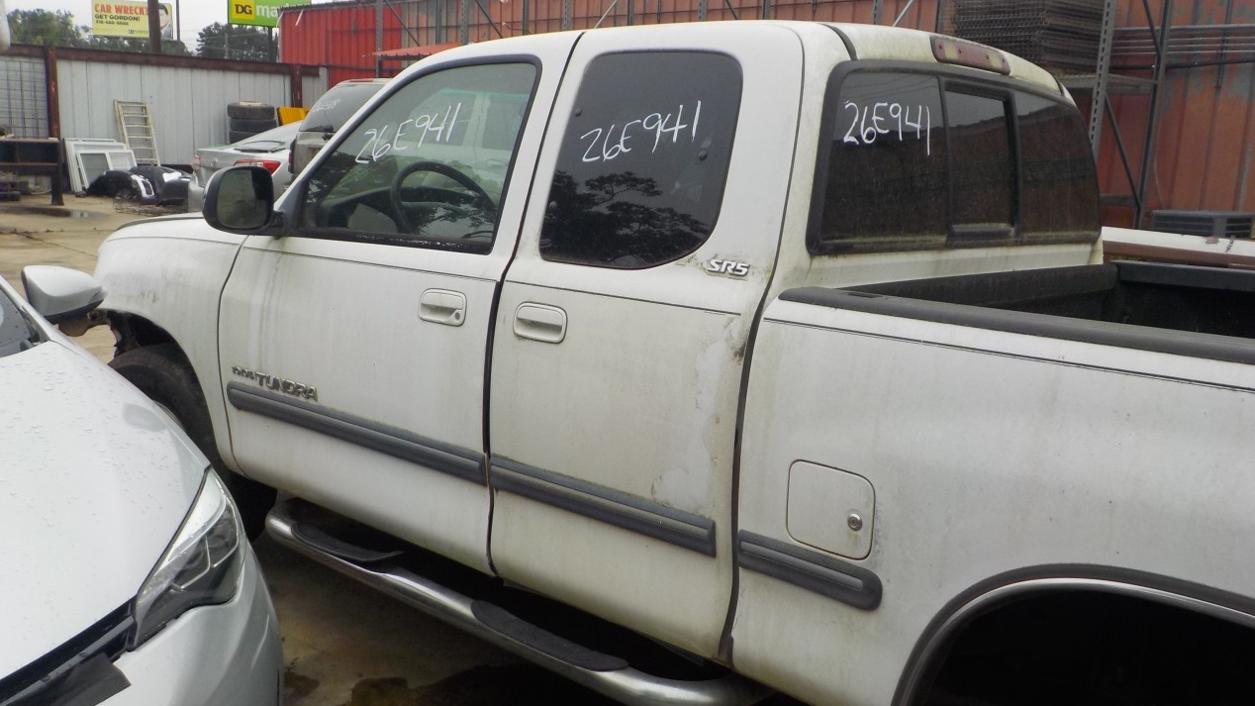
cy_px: 352
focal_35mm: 33
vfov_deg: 35.6
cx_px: 632
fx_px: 1098
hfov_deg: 59.5
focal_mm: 4.1
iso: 125
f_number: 3.3
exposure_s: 1/400
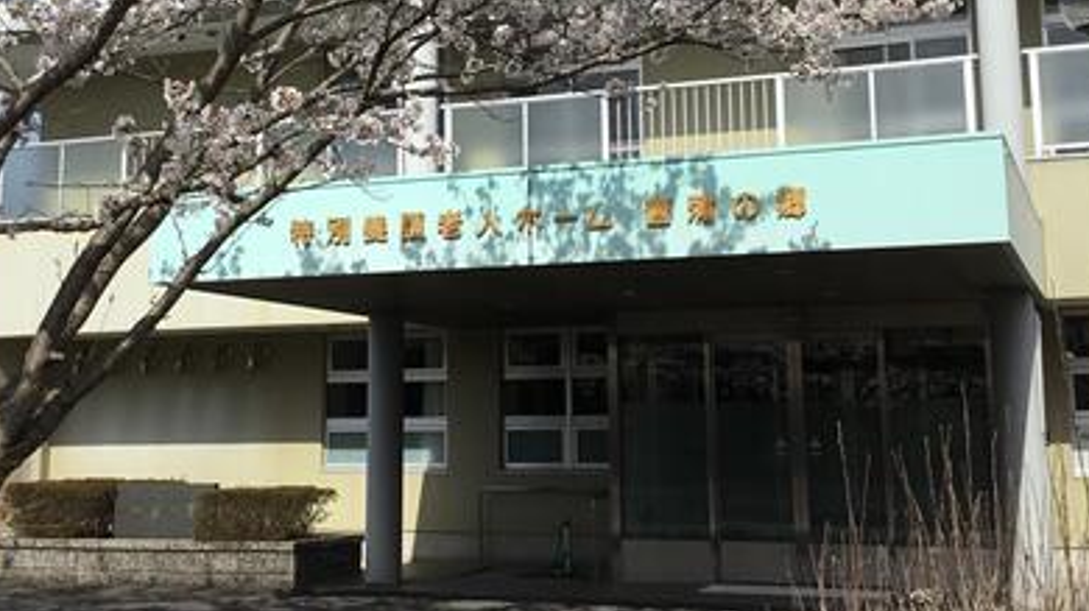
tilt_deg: +10.7
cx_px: 494
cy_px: 167
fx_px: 1501
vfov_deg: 22.8
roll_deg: -0.5
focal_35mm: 52
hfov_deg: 39.8
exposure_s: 1/1812
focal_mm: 3.3
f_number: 2.4
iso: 25
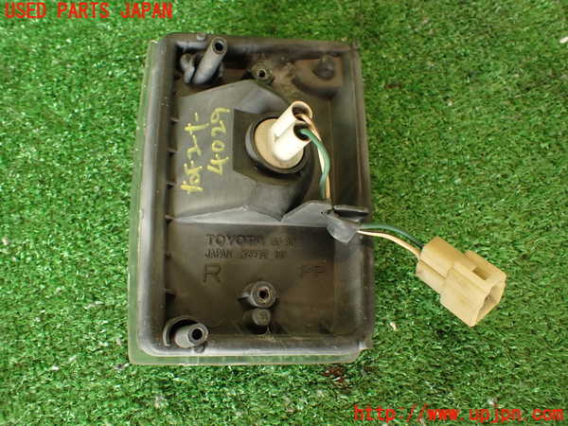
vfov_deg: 46.8
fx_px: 492
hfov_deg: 60.0
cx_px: 284
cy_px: 213
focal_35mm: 30
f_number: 2.3
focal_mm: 5.4
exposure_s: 1/60
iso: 200
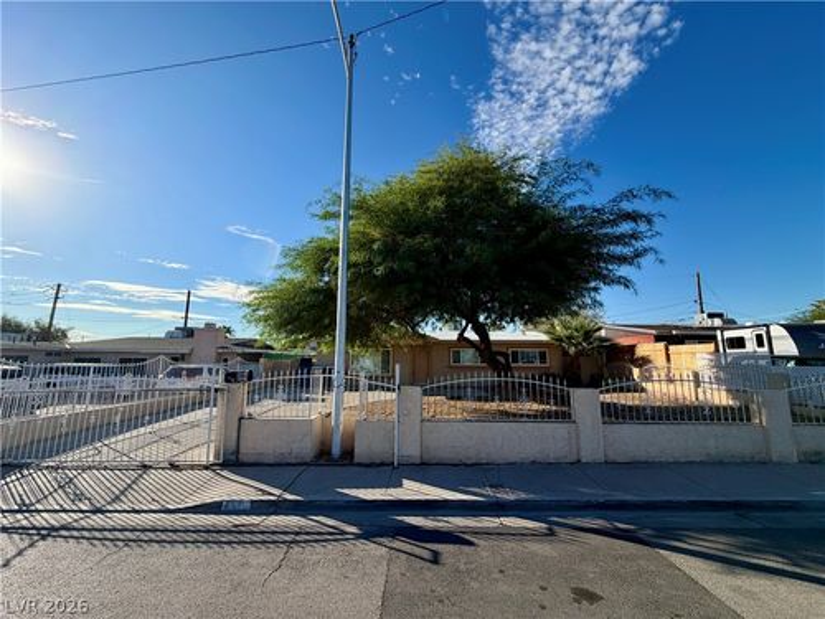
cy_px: 310
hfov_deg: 102.1
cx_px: 412
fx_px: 334
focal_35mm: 14
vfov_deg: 85.7
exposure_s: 1/789
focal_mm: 2.22
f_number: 2.2
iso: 25
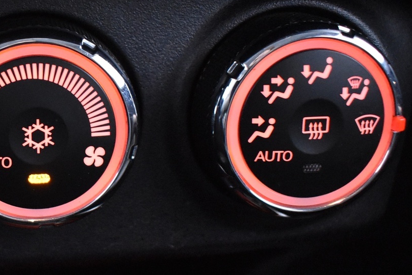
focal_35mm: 60
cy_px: 132
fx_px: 687
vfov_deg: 22.7
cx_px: 35
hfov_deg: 31.7
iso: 5600
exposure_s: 1/30
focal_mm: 20
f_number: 3.5
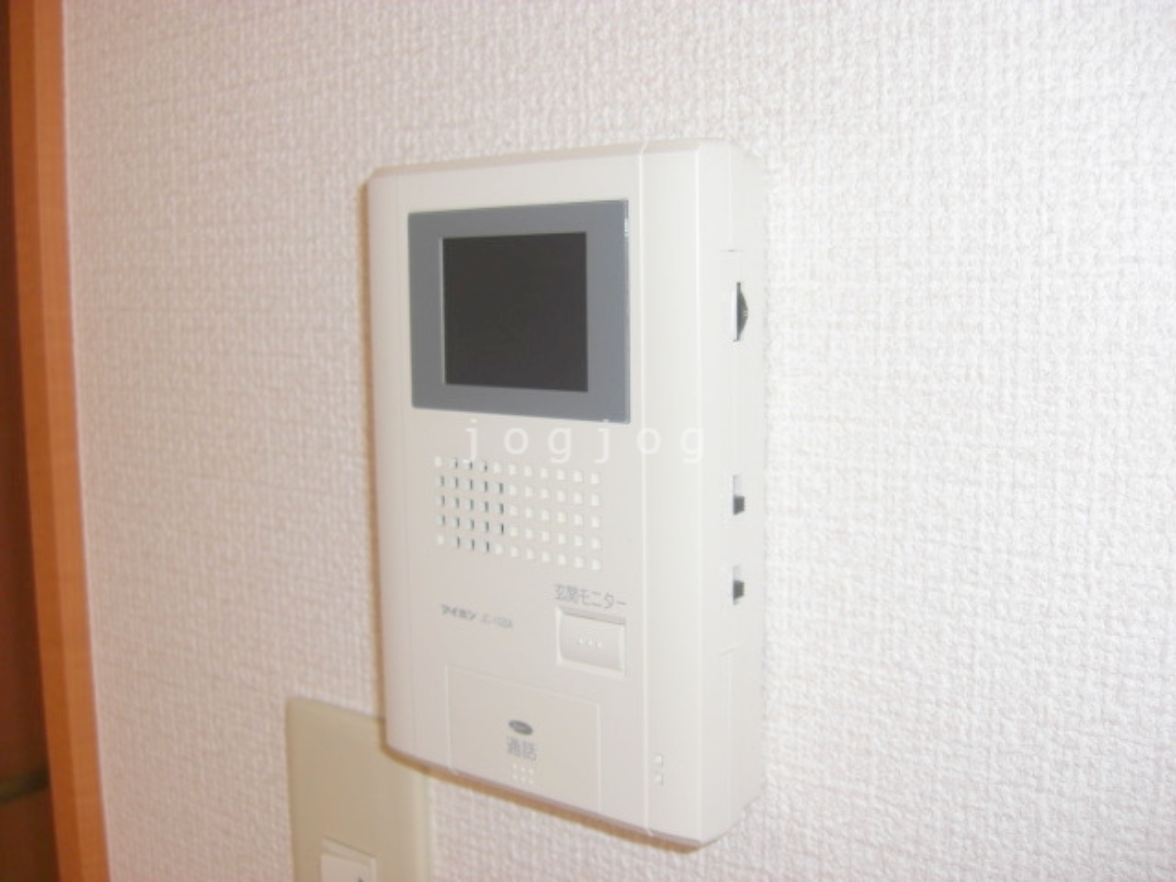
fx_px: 1291
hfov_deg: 49.0
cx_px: 588
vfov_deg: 37.7
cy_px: 441
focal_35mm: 38
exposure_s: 1/80
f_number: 2.8
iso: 80
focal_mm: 7.9
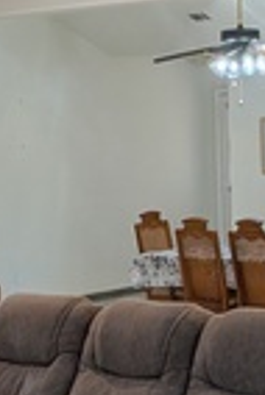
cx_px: 158
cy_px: 234
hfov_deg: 11.7
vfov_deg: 17.5
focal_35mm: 117
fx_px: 1289
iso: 25
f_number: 1.7
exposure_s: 1/301
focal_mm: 4.53
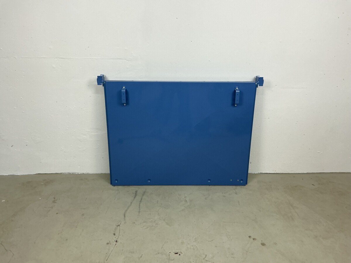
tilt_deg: -24.1
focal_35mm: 29
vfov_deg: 48.2
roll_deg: -0.4
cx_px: 176
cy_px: 132
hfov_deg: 61.7
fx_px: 294
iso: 80
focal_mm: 3
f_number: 1.8
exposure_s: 1/50
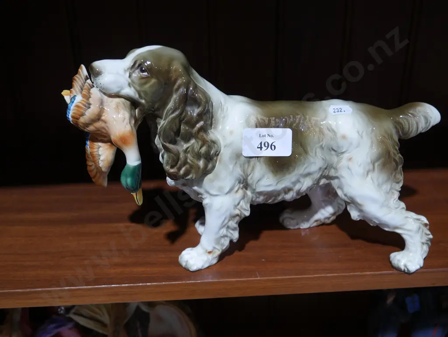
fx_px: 492
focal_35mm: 38
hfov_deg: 49.0
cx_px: 224
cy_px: 168
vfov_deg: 37.8
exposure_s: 1/60
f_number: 4.1
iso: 500
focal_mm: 19
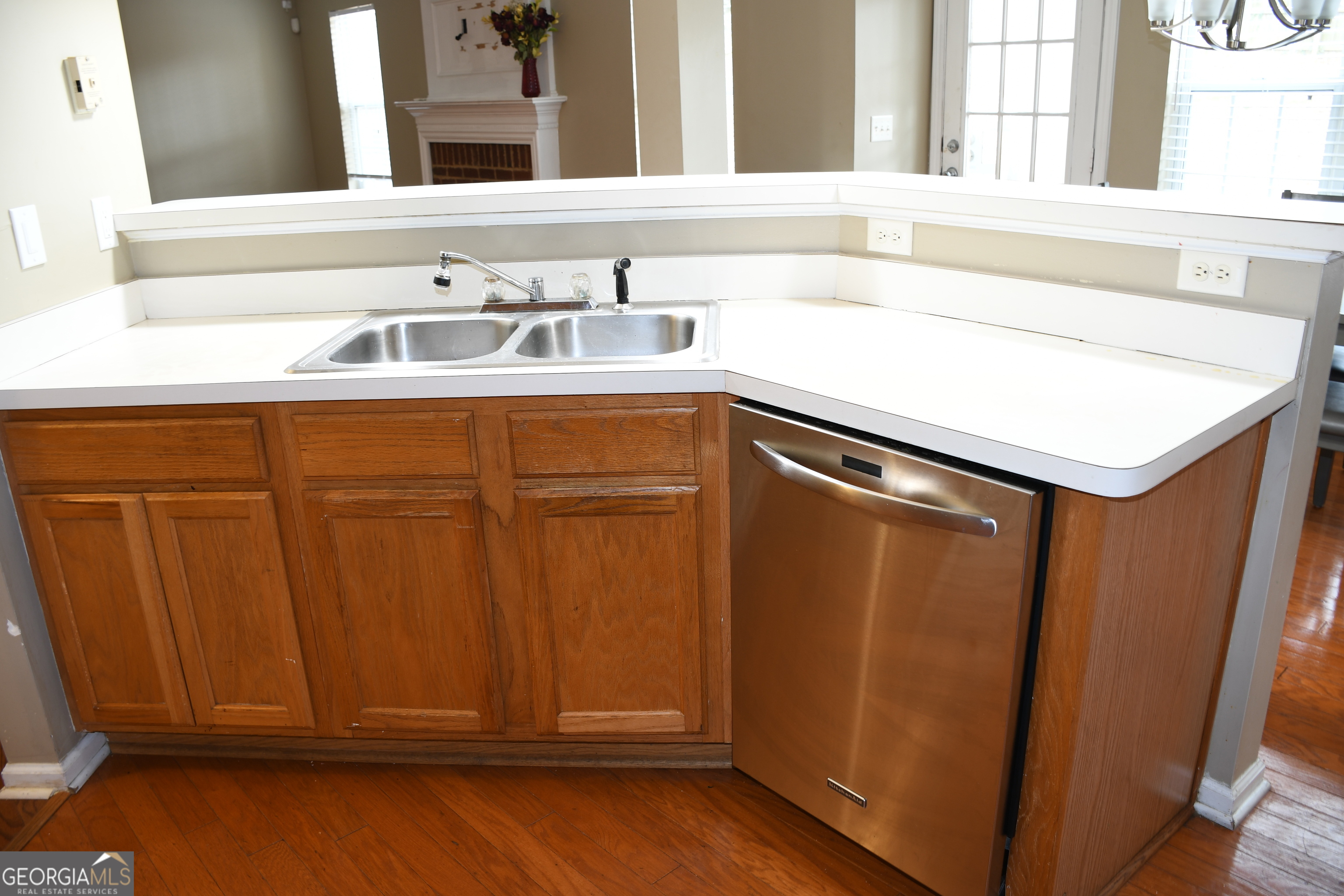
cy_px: 448
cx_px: 672
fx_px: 1008
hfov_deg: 67.4
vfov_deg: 47.9
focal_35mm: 27
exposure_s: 1/5
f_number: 4
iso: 125
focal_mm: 18
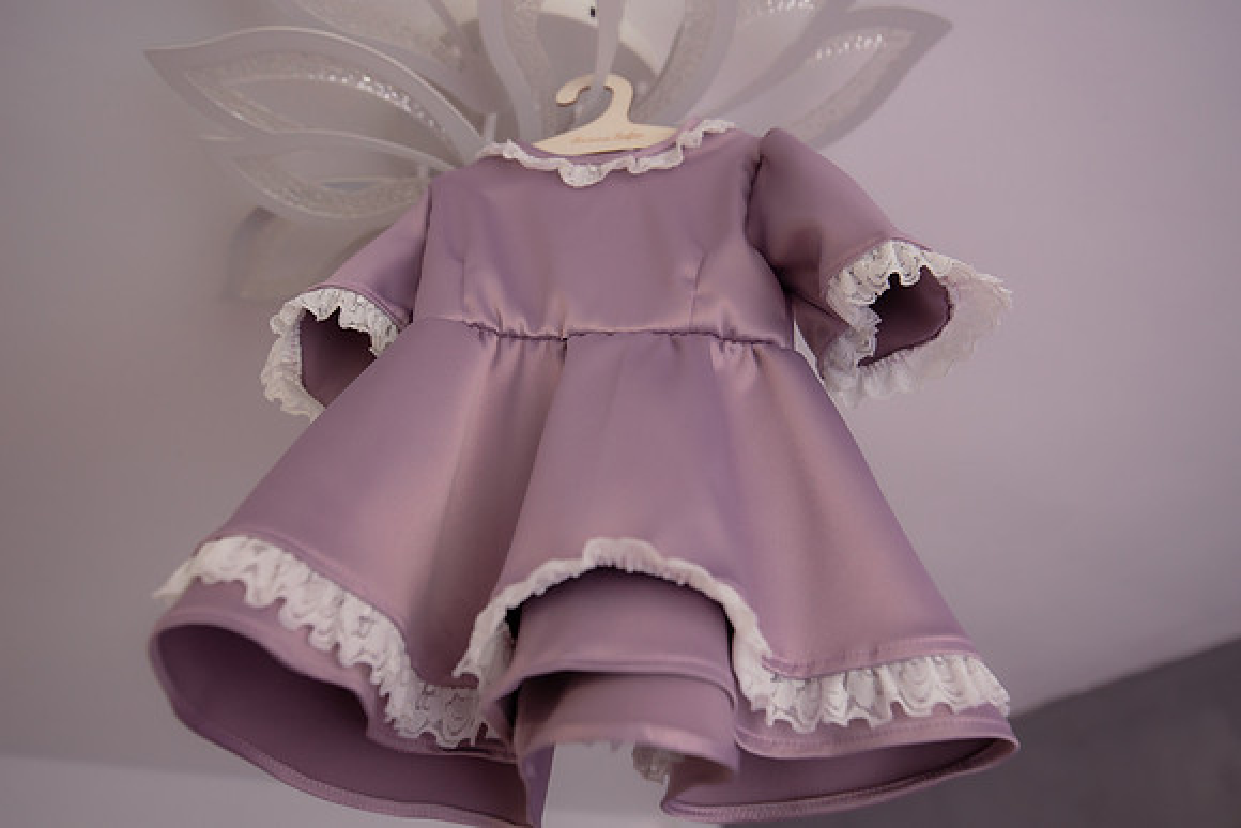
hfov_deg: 73.7
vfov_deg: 53.2
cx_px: 620
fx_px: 827
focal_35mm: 24
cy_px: 414
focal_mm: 24
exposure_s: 1/200
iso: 640
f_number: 4
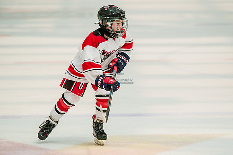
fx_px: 2513
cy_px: 80
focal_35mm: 388
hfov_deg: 5.3
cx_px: 129
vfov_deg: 3.5
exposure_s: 1/3200
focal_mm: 300
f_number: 4
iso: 1600
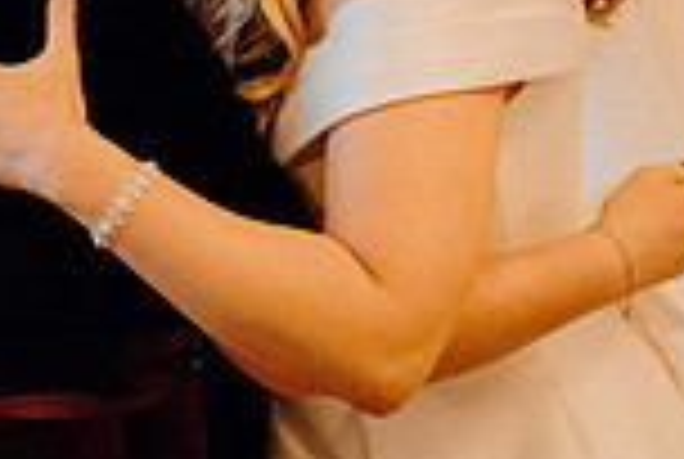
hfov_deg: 16.5
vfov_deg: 11.6
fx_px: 2246
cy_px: 137
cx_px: -180
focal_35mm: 118
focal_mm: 31
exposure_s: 1/200
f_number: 3.5
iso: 4000
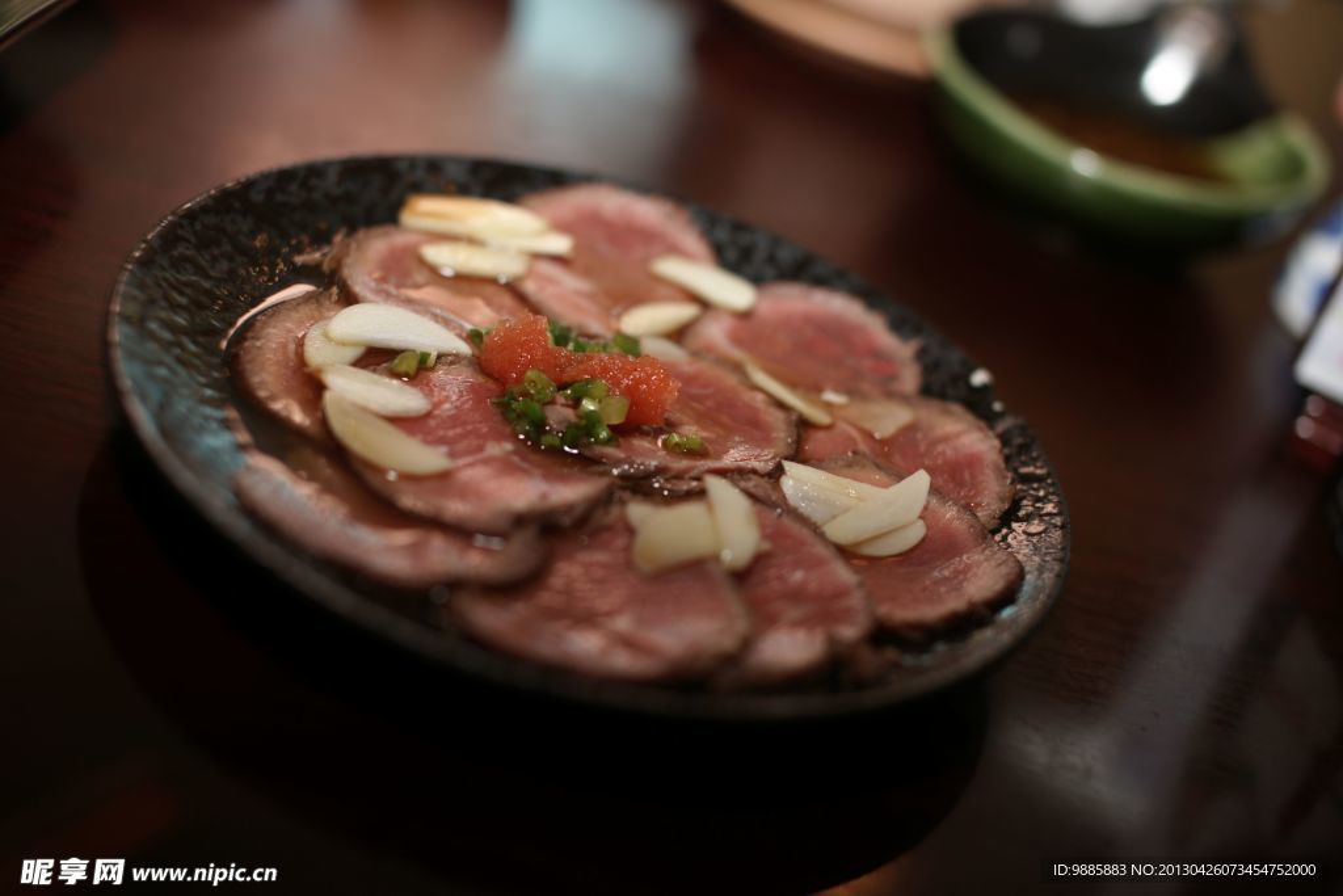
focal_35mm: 50
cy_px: 448
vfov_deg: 27.0
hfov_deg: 39.6
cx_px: 672
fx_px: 1865
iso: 100
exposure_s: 1/200
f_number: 2.4
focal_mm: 50
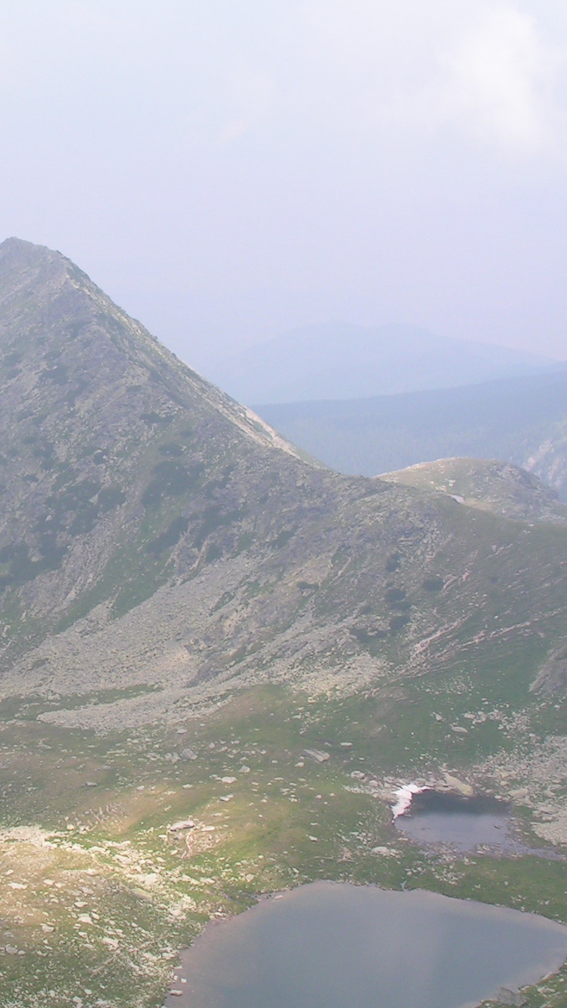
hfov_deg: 15.1
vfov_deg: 26.8
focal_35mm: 79
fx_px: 2111
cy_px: 504
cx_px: 45
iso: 50
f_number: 5.6
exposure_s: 1/200
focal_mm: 9
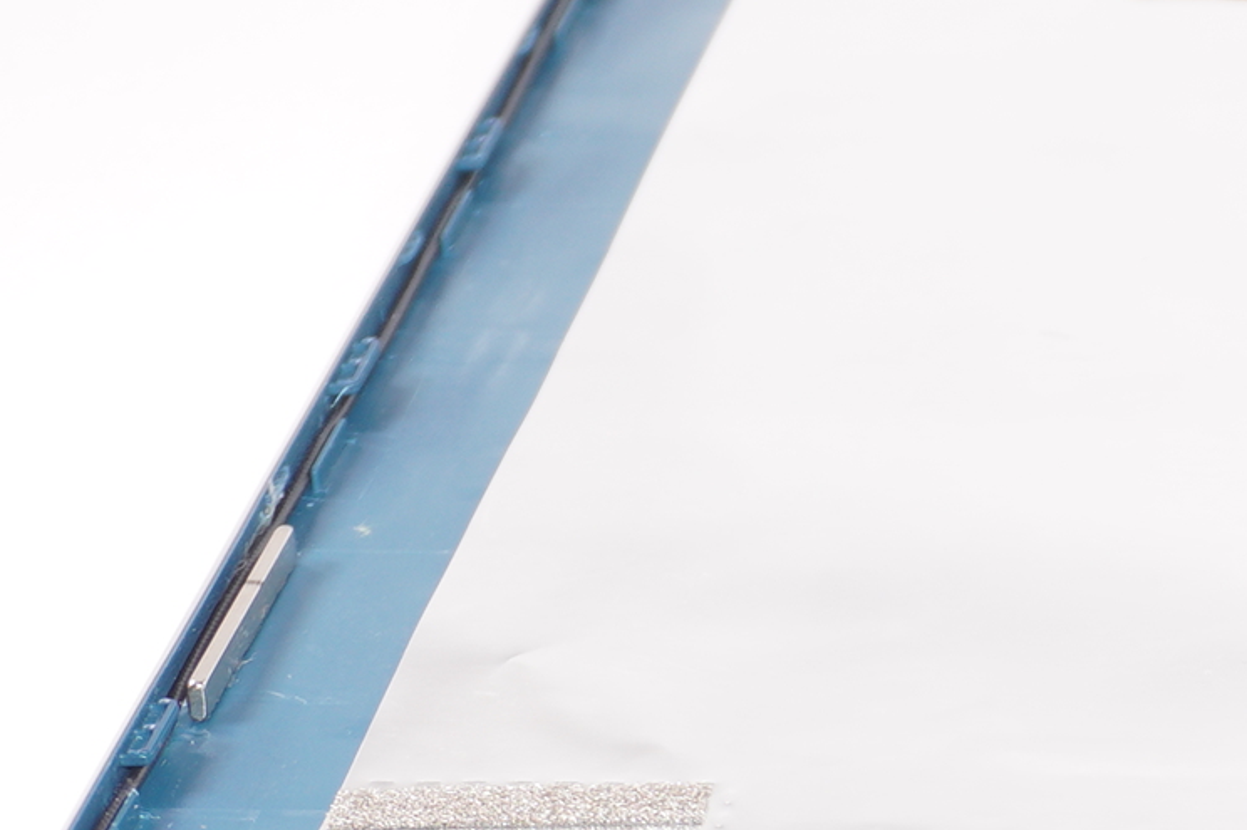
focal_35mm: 188
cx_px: 2397
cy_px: 632
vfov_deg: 7.3
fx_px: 6508
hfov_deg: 10.2
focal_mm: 31
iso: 100
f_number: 5.6
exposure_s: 1/60
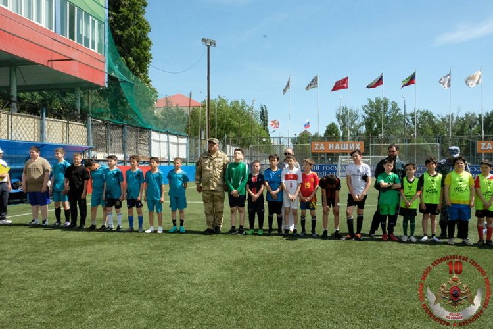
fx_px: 370
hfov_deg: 67.4
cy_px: 164
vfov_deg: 47.9
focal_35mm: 27
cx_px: 246
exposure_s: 1/1700
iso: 8000
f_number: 20
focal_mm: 18
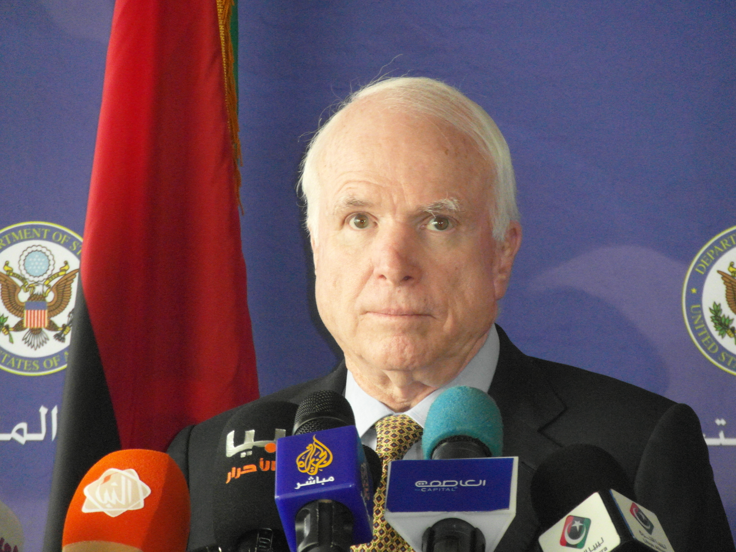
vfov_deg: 4.9
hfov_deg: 6.5
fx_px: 6506
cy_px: 276
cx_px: 368
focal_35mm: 306
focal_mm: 49.7
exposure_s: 1/90
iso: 640
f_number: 5
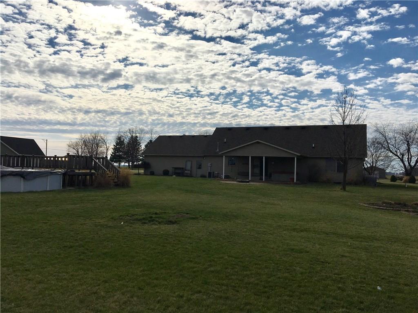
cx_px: 209
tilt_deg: +1.4
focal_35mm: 29
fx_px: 350
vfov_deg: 48.2
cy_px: 156
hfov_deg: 61.7
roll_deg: -2.5
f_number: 2.2
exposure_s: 1/8547
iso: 25
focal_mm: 4.15
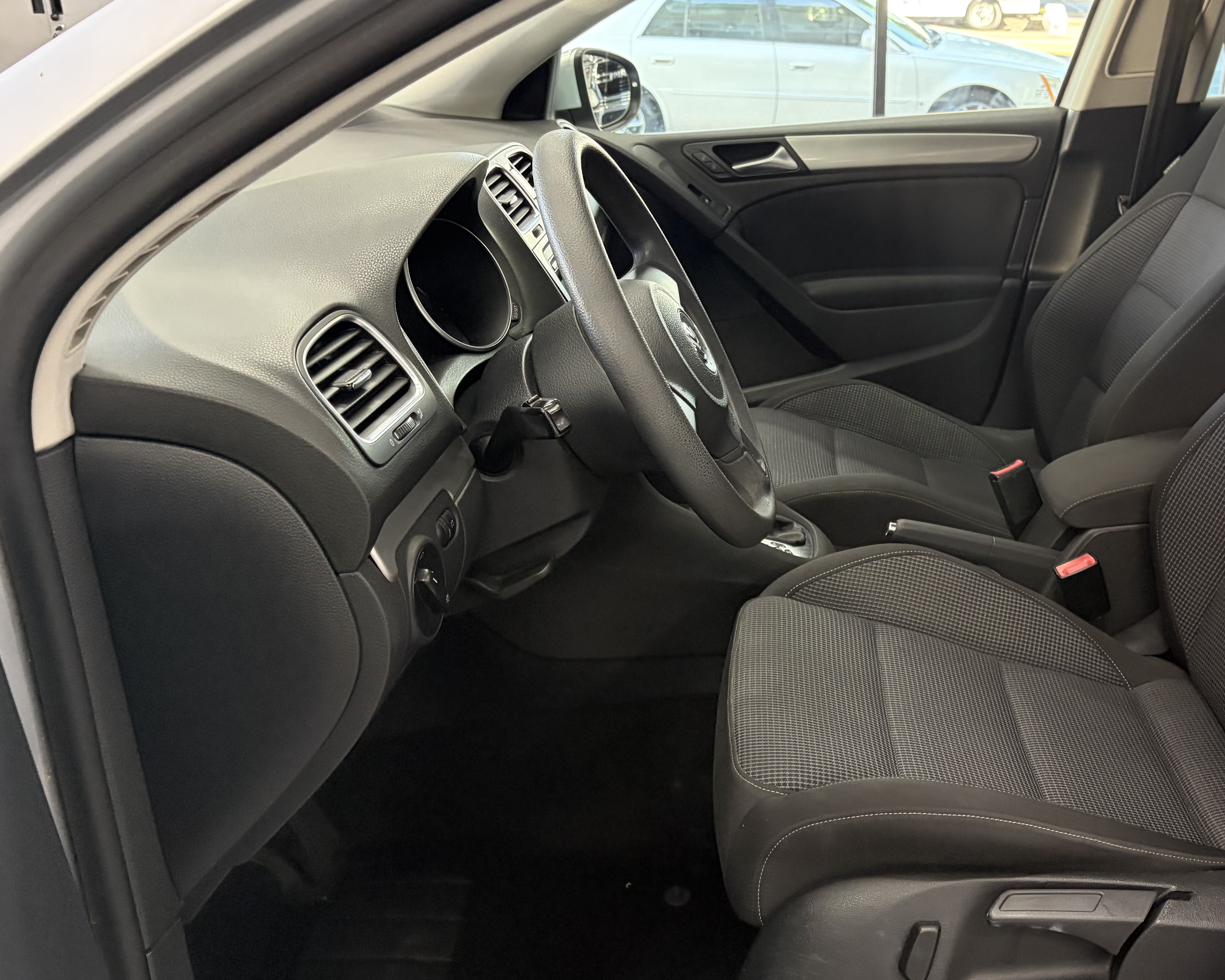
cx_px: 844
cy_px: 501
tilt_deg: -21.0
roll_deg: -2.6
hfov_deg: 49.2
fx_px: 1305
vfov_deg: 41.1
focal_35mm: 36
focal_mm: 5.96
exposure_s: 1/60
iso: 250
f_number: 1.6
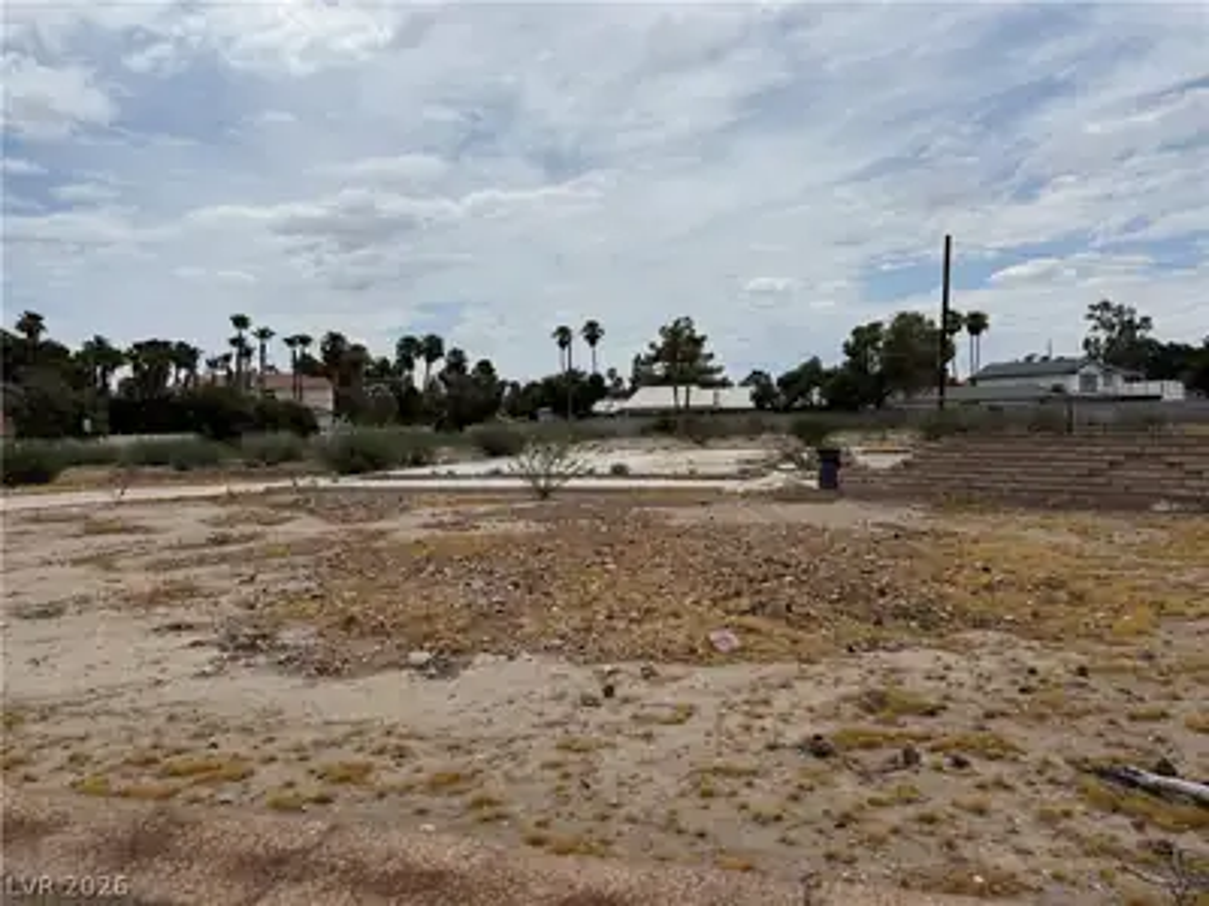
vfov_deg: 56.8
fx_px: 838
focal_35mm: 24
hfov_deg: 71.6
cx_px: 604
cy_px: 453
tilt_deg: -1.8
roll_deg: +1.1
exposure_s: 1/10309
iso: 80
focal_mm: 6.76
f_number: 1.78
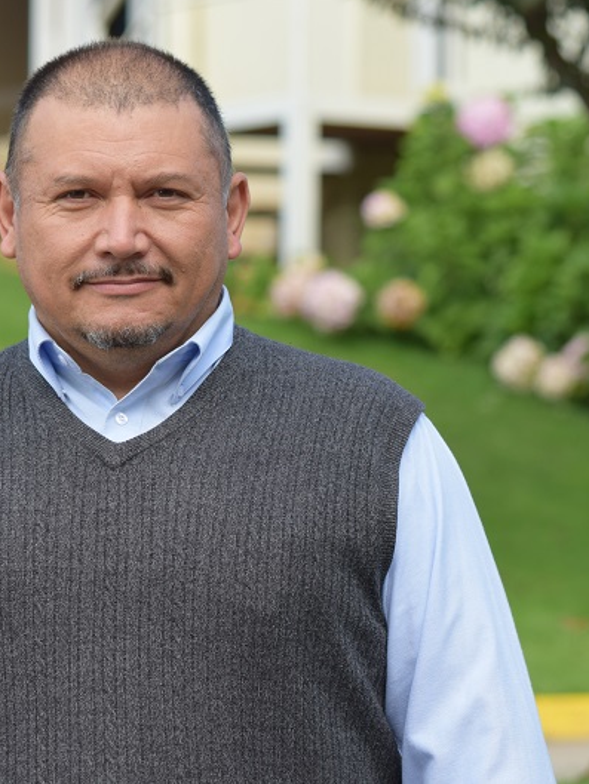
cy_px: 391
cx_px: 248
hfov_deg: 5.9
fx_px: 5737
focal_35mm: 253
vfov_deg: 7.8
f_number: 6.3
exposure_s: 1/250
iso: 200
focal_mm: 116
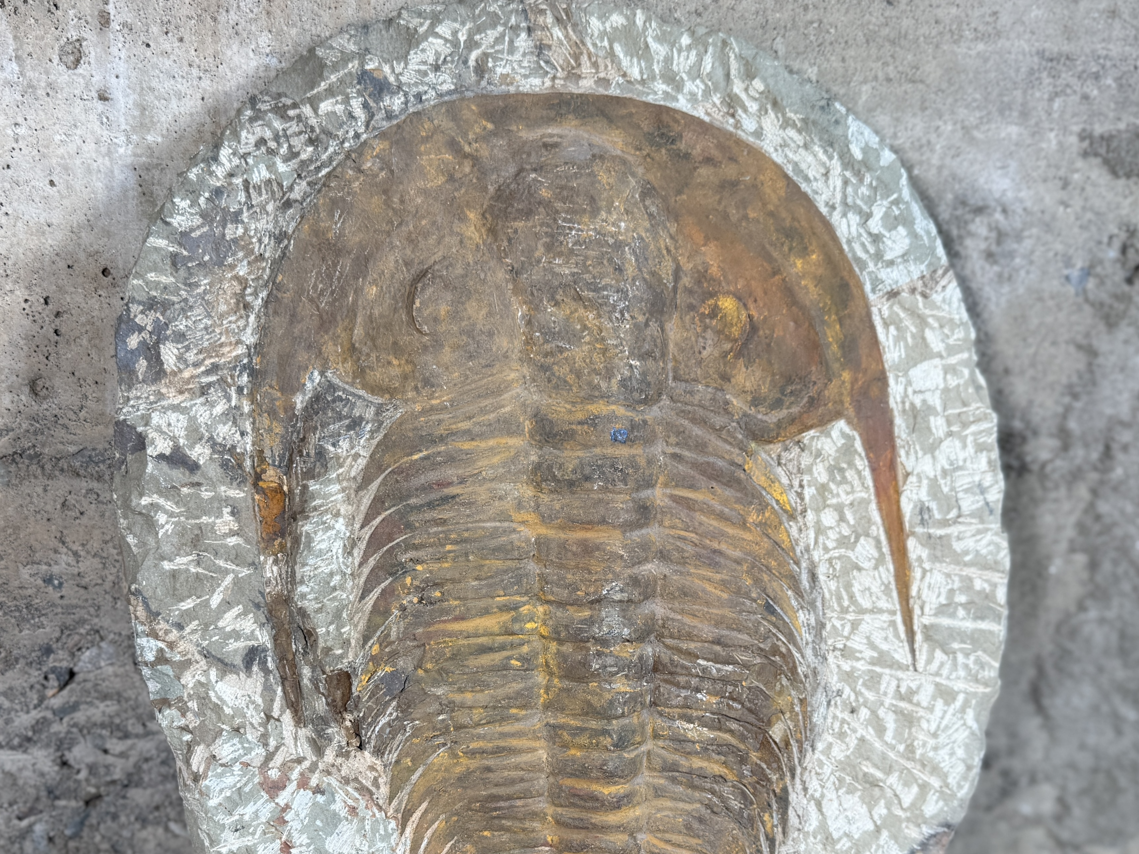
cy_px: 427
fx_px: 790
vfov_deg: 56.8
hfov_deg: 71.6
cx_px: 570
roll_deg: -1.9
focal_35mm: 24
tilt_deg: -15.2
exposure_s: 1/120
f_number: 1.78
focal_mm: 6.76
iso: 64
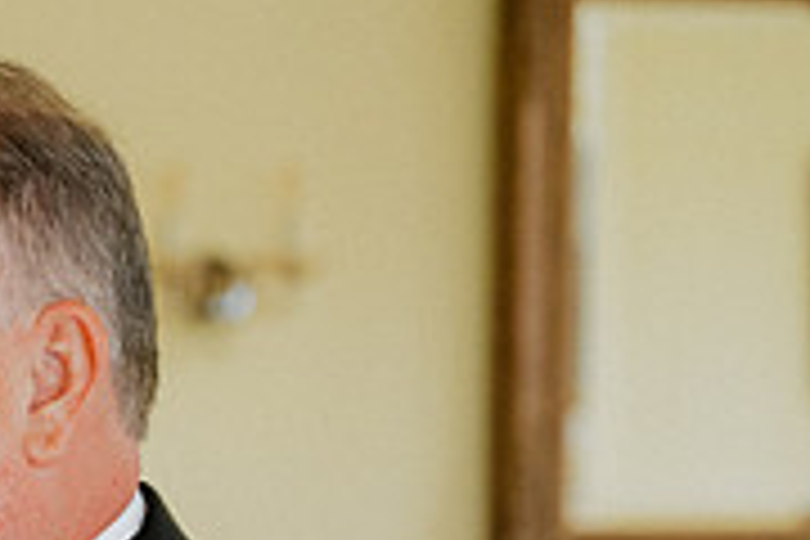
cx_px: -454
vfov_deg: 6.0
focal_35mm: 225
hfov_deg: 8.9
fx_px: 5062
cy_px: 817
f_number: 3.5
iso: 1000
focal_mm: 70
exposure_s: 1/100
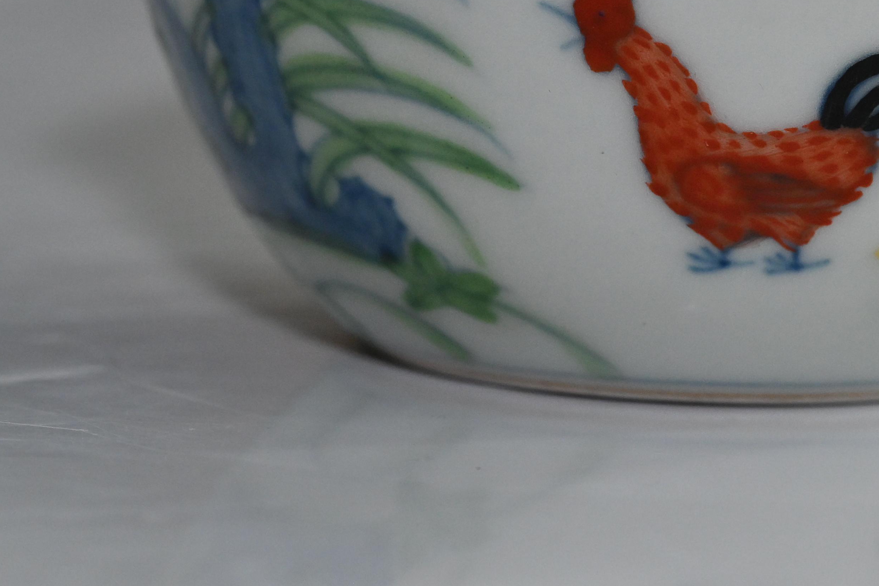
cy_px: 114
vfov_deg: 3.9
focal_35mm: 354
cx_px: 678
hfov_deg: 5.8
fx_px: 8646
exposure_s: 1/60
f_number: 8
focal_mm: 105
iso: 1600
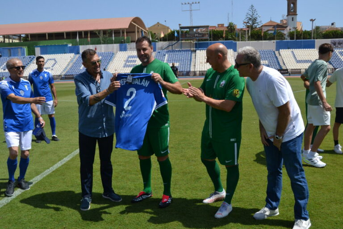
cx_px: 172
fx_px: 329
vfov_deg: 38.4
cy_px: 114
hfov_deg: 55.1
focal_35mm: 34
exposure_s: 1/1600
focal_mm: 23
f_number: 5.6
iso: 400
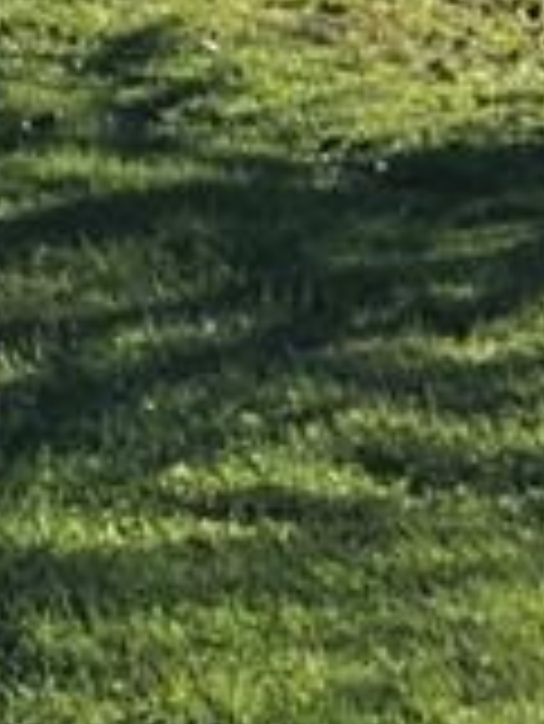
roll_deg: -0.5
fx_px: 3725
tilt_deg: -4.9
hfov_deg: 7.6
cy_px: -598
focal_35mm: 178
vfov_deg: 10.4
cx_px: -931
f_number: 1.8
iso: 20
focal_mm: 4
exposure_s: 1/1600
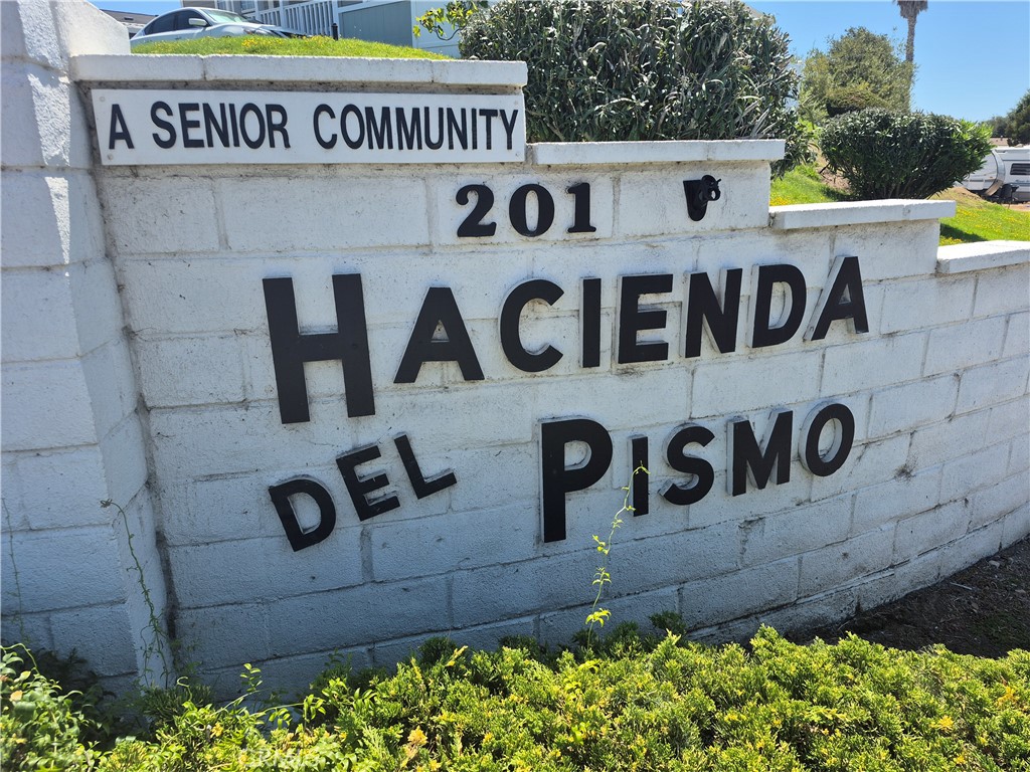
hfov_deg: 73.9
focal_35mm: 23
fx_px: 684
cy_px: 386
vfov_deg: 58.9
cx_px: 515
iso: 25
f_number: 1.8
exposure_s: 1/1192
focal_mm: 5.4
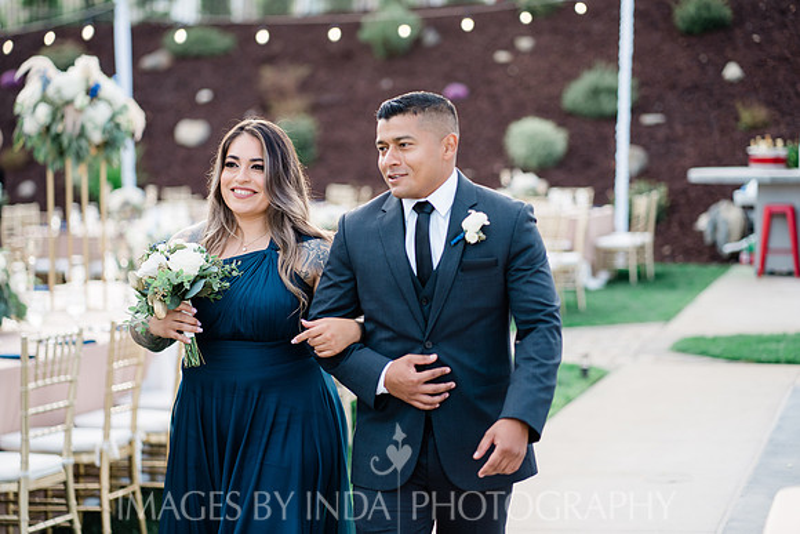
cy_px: 267
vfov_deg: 16.1
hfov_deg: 23.9
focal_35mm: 85
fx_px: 1889
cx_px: 400
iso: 160
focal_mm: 85
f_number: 2.2
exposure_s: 1/640
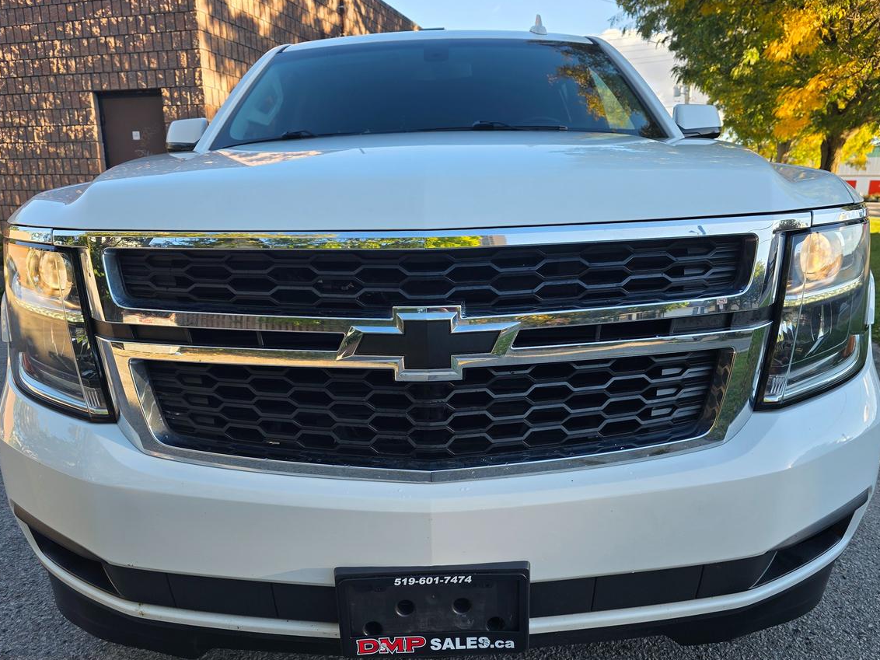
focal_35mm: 26
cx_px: 436
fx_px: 661
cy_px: 369
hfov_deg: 67.3
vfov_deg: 52.9
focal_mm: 6.3
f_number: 1.7
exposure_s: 1/140
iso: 12
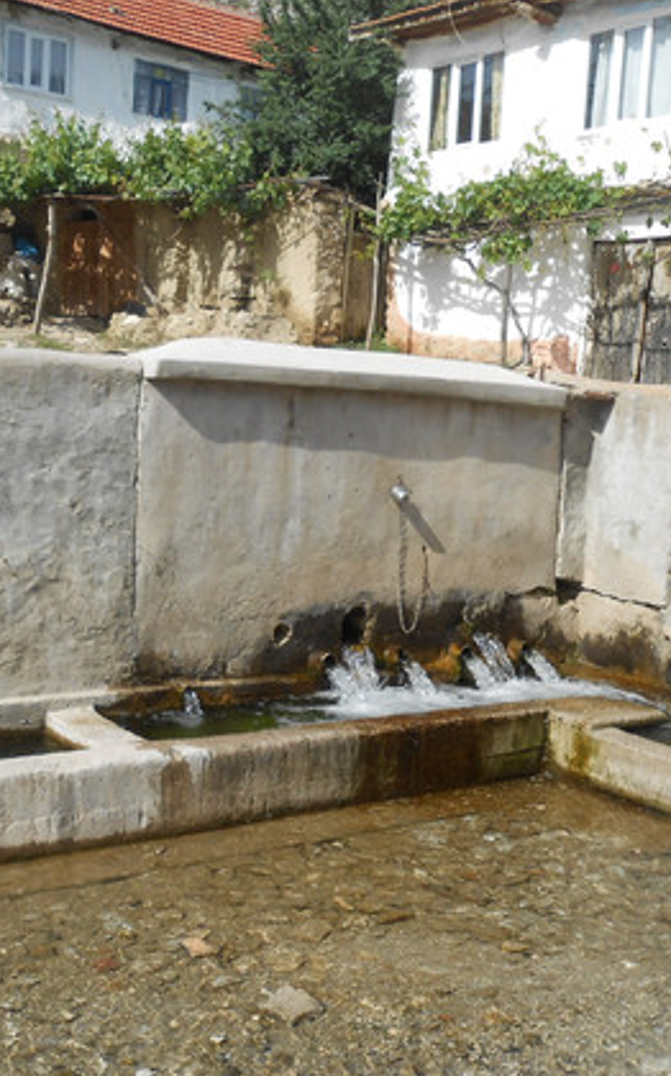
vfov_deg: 47.1
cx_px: 338
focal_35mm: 42
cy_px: 597
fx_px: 1231
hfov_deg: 30.5
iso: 80
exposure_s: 1/1000
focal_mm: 4.6
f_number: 3.5
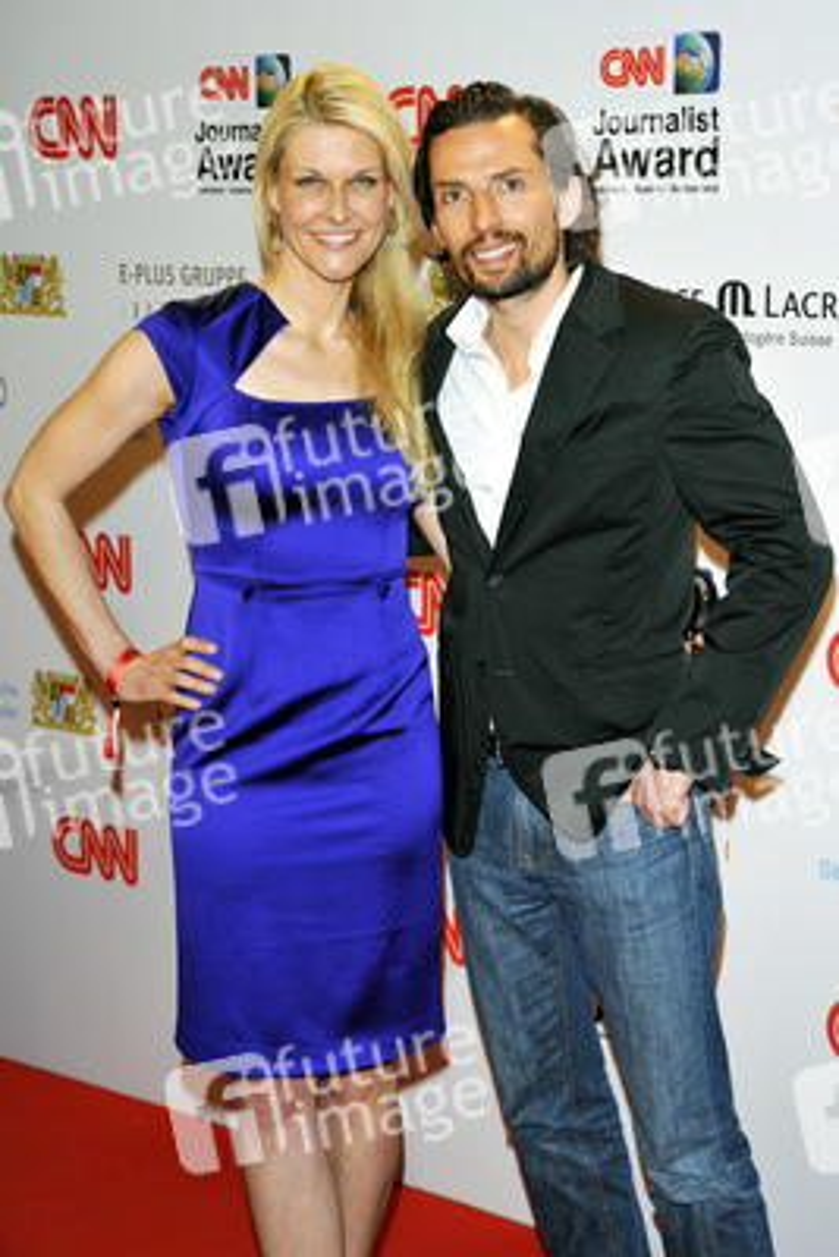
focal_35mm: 65
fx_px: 2270
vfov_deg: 30.9
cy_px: 628
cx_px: 420
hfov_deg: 20.9
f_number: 6.3
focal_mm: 65
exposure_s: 1/320
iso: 800
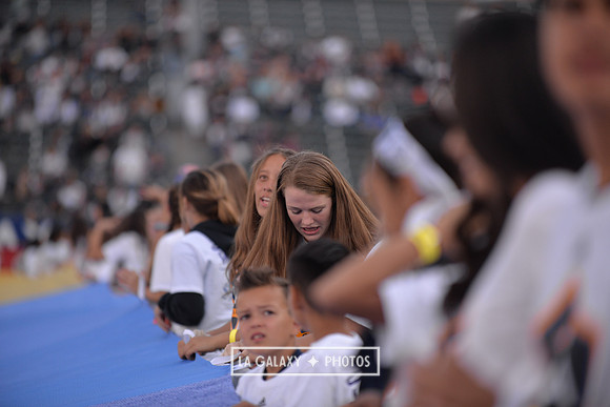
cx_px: 305
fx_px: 3390
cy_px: 204
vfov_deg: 6.9
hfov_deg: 10.3
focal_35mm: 200
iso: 640
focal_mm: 200
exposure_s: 1/3200
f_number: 2.8
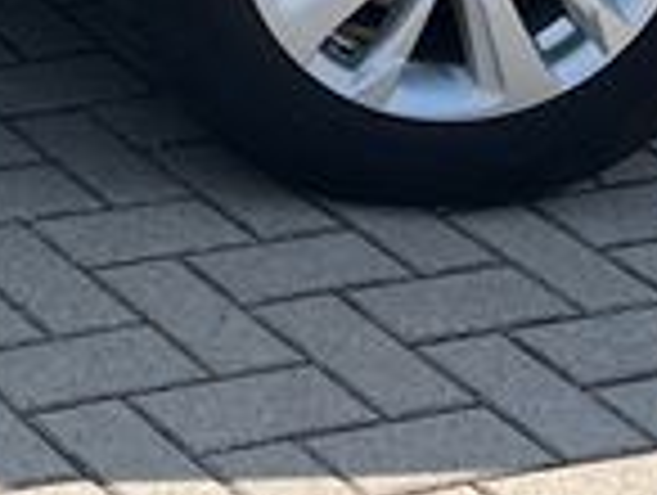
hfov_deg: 9.7
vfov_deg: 7.5
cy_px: -837
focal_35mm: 182
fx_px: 3460
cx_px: -860
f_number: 1.6
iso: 50
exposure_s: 1/1339
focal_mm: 5.1
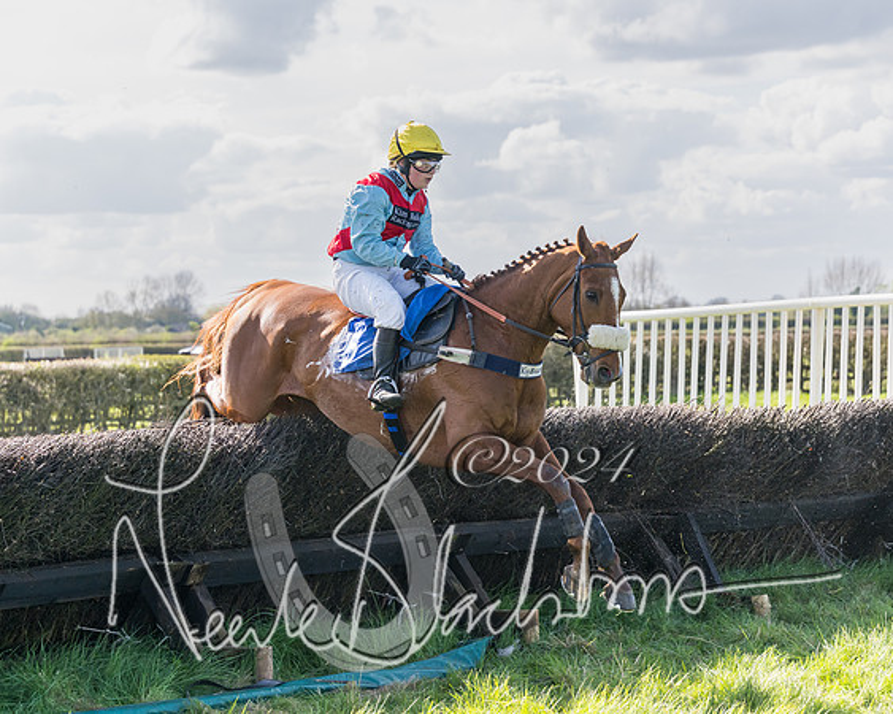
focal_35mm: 100
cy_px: 320
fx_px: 2631
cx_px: 471
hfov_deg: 19.3
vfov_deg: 15.4
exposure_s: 1/2000
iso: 400
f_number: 4
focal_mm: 70
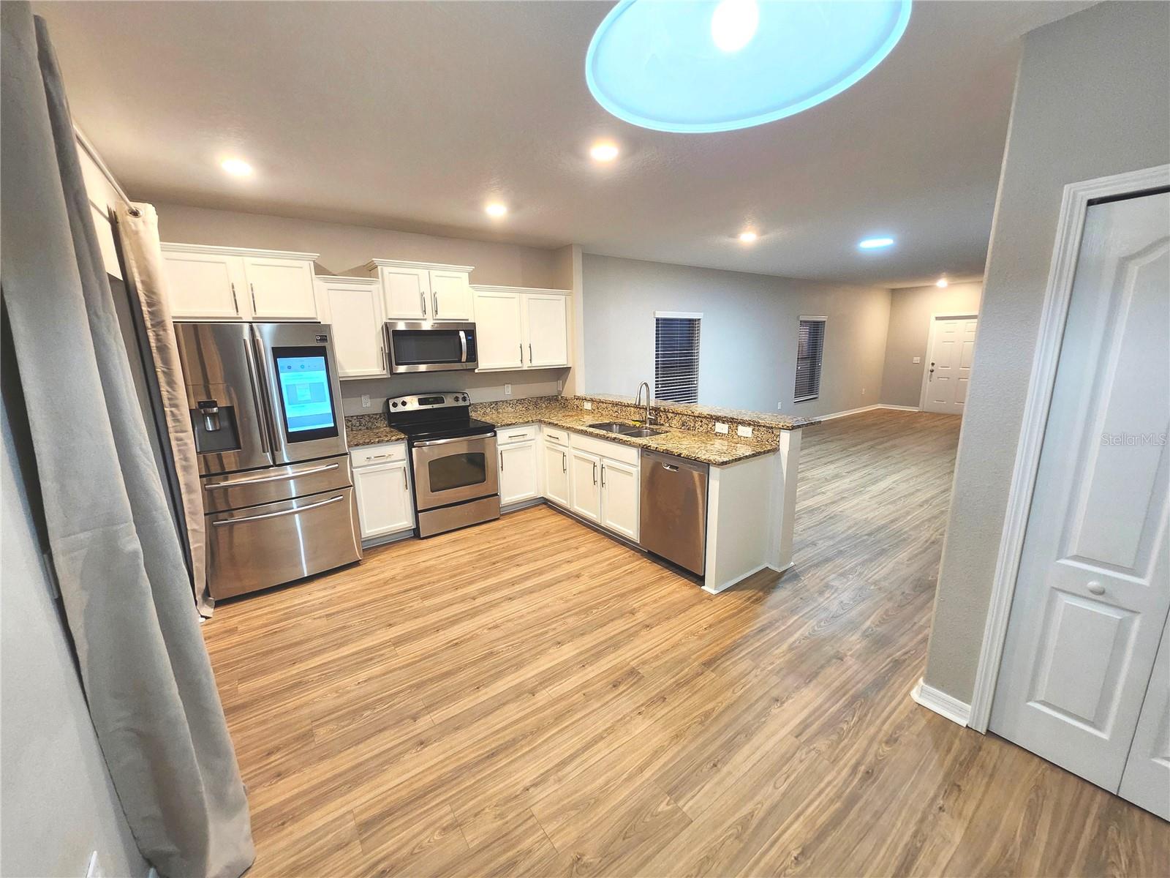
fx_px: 439
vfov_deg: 89.9
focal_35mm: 13
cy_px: 439
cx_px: 585
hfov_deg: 106.2
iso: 320
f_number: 2.2
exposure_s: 1/60
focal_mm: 1.74
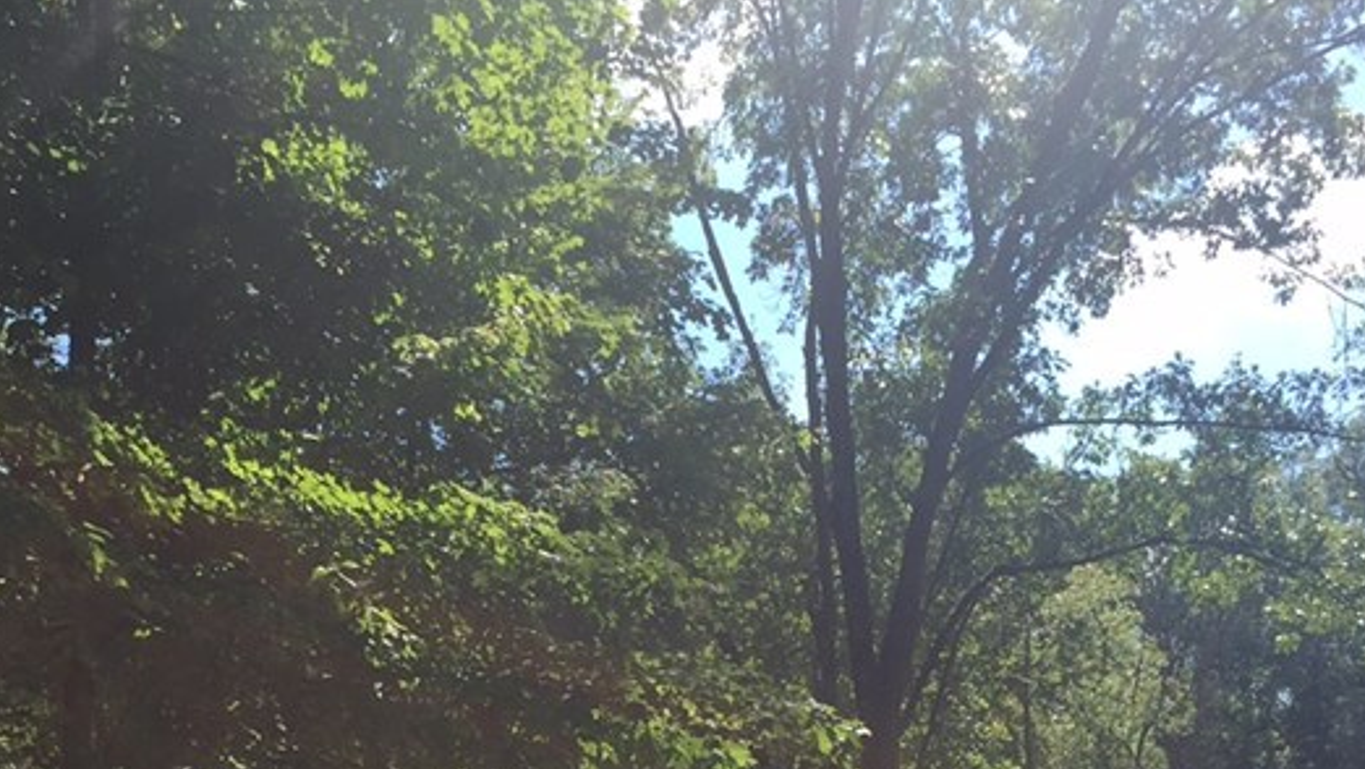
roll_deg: +2.3
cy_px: 997
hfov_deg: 33.7
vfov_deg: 18.1
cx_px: 528
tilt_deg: +2.6
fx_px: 2245
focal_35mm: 62
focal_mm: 4.15
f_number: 2.2
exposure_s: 1/1099
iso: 32
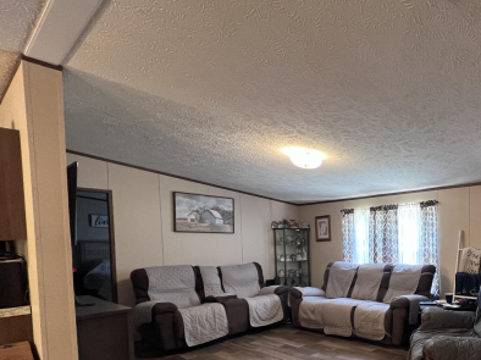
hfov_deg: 67.9
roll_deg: +0.6
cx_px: 396
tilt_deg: -3.5
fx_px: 306
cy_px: 254
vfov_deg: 58.9
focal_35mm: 22
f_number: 1.8
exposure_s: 1/60
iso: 320
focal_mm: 1.57
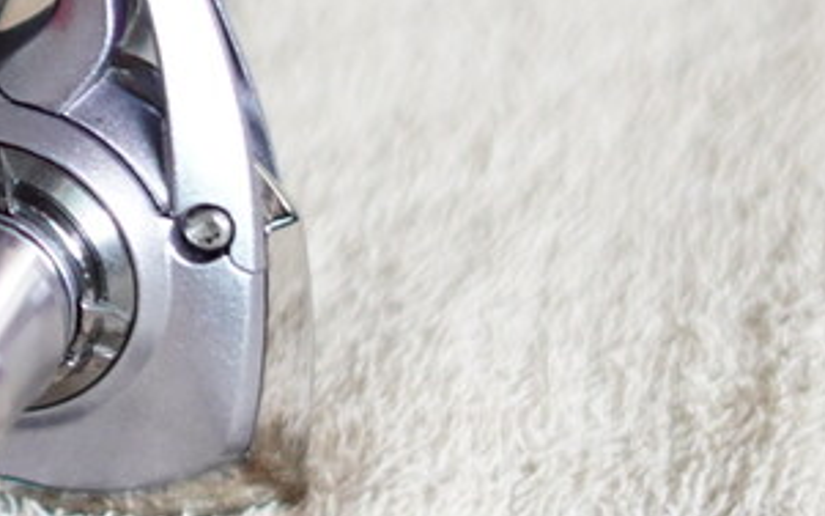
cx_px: -362
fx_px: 4563
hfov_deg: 10.0
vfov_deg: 6.5
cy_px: 80
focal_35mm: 203
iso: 1250
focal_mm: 50
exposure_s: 1/30
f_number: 2
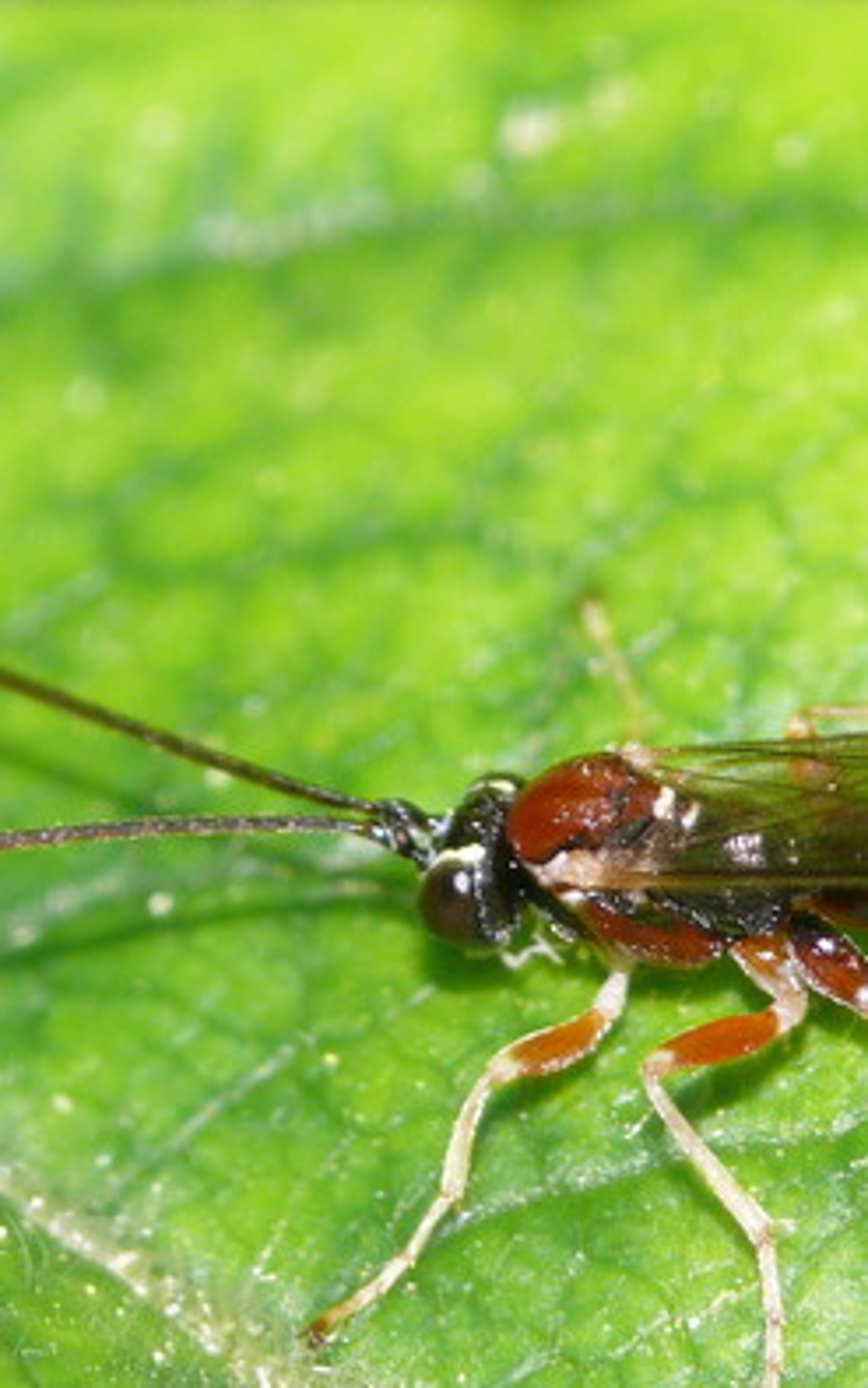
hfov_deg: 1.4
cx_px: 241
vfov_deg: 2.2
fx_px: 36360
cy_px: 685
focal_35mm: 961
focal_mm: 88.8
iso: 200
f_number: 9
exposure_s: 1/30
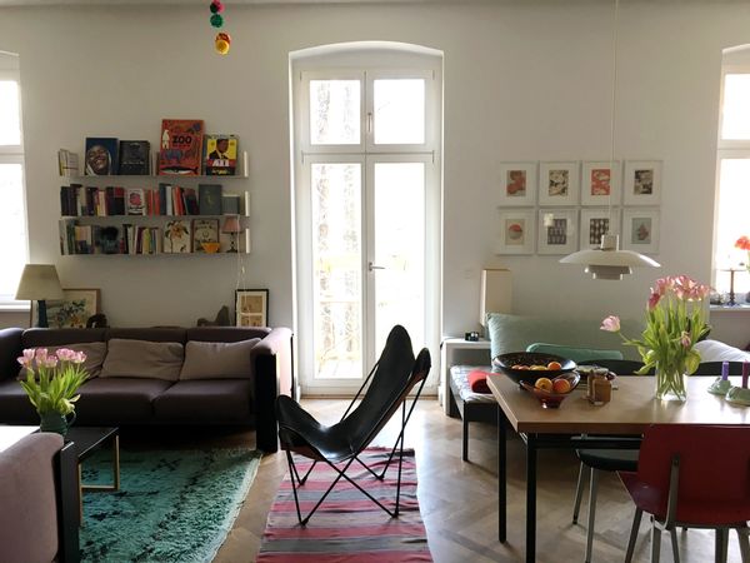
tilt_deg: -5.7
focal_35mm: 29
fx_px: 628
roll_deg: +0.8
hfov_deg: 61.7
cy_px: 282
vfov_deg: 48.2
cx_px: 375
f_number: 2.2
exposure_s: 1/33
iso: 80
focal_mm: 4.15
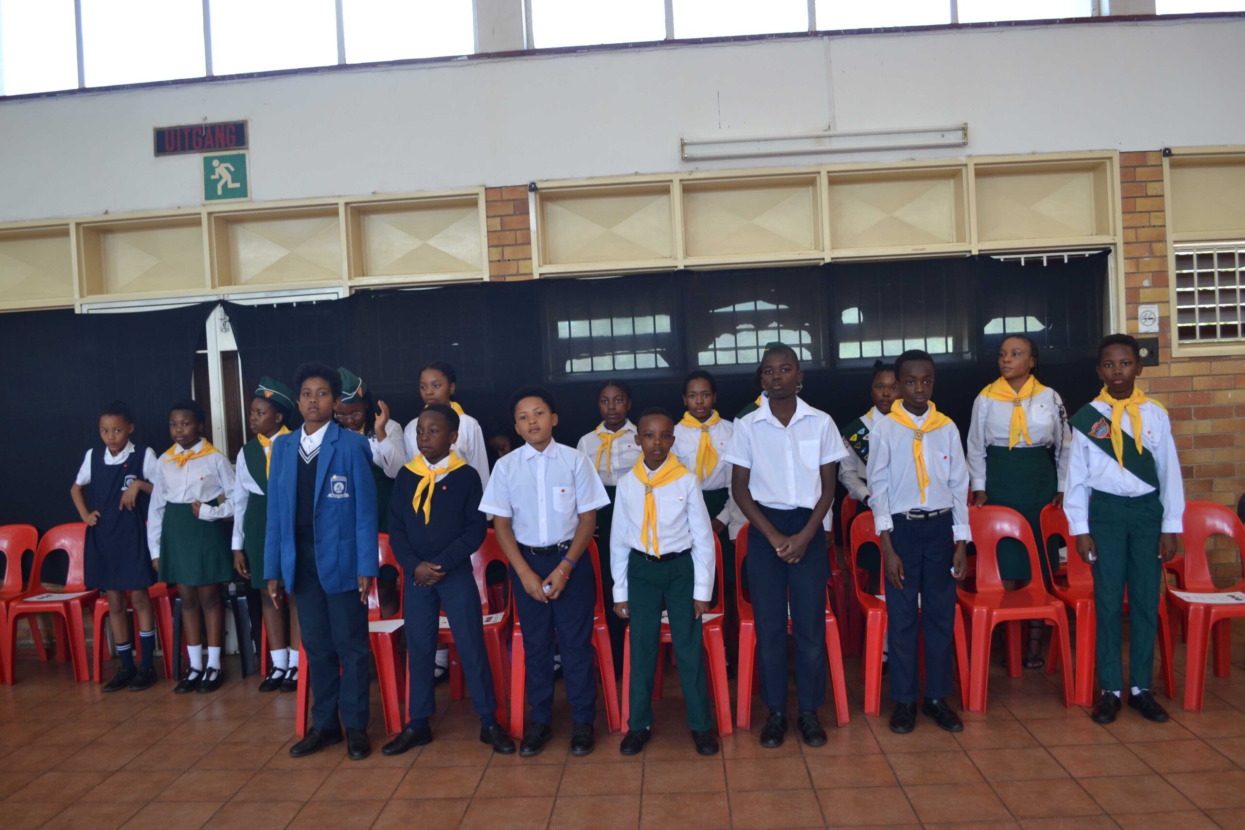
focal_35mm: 27
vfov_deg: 47.9
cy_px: 415
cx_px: 622
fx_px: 934
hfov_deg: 67.4
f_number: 4.5
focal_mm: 18
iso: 400
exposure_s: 1/80
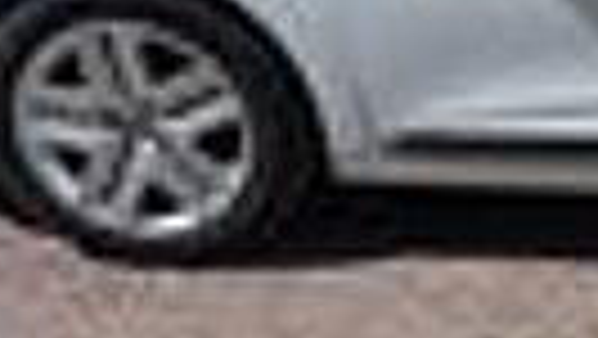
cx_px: 791
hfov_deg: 19.9
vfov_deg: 12.4
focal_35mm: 98
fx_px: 1555
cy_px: 108
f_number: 2
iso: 25
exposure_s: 1/1133
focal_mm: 4.6
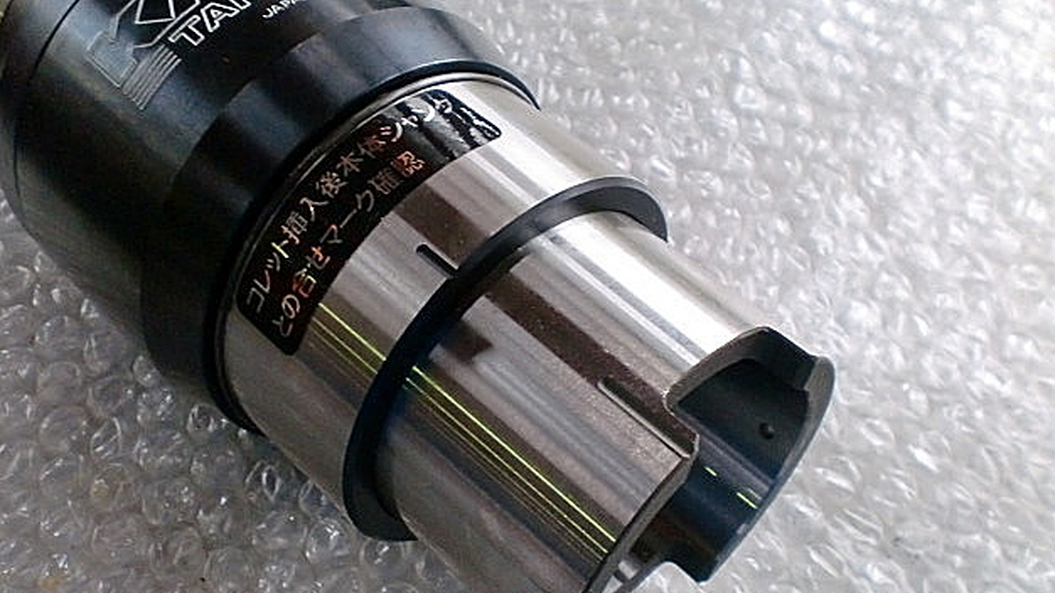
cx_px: 526
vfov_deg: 30.2
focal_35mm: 39
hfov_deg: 51.6
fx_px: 1091
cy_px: 389
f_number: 3.1
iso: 400
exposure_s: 1/60
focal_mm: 6.3
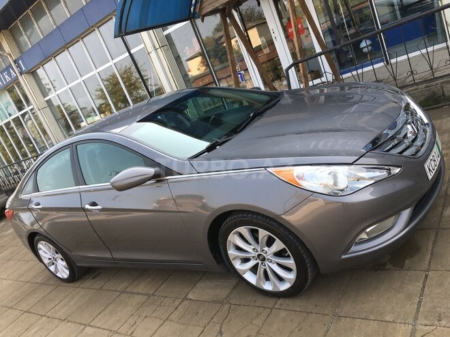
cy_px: 168
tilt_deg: -15.6
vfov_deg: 48.2
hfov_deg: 61.7
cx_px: 225
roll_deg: +23.7
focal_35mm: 29
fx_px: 377
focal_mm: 4.15
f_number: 2.2
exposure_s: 1/361
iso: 25
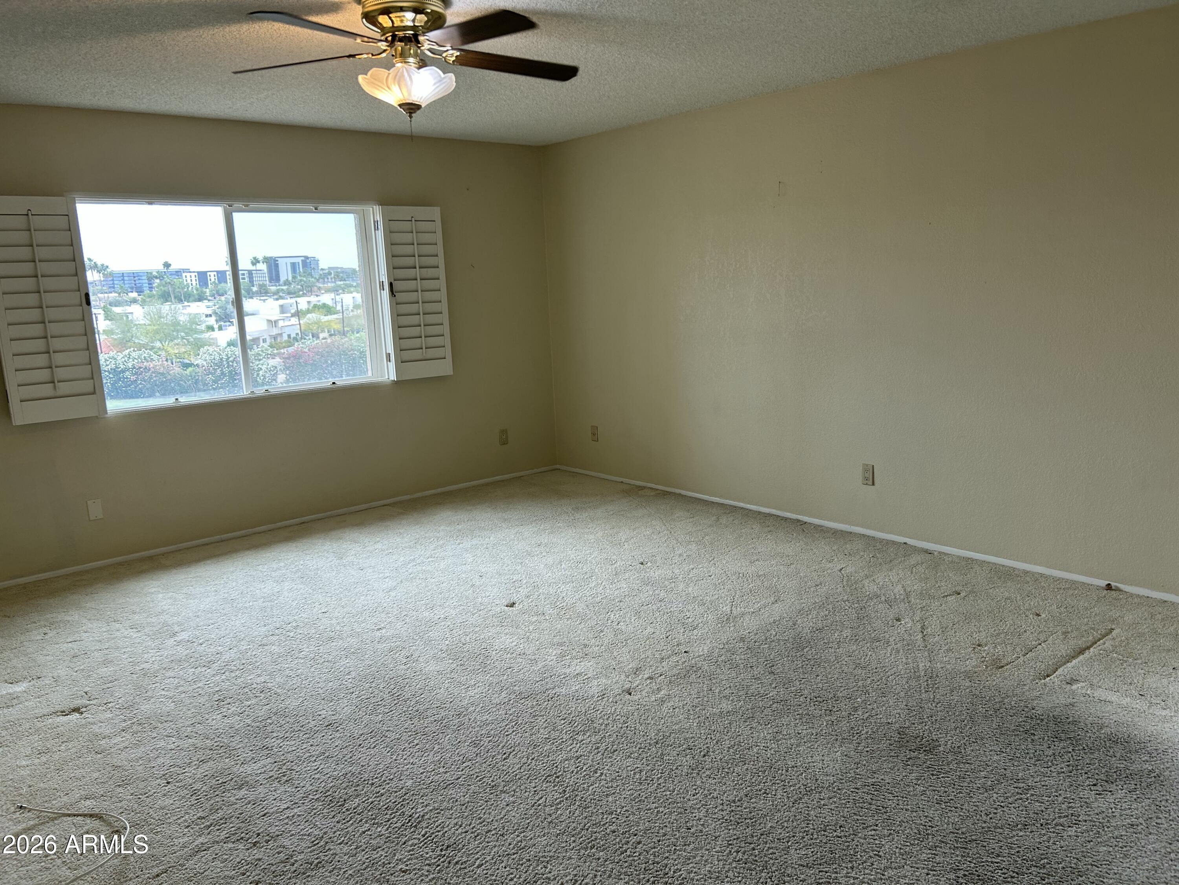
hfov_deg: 67.3
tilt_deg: -11.8
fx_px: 886
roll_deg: +2.4
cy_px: 442
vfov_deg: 53.1
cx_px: 590
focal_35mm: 26
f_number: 1.5
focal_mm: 5.7
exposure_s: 1/161
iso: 40
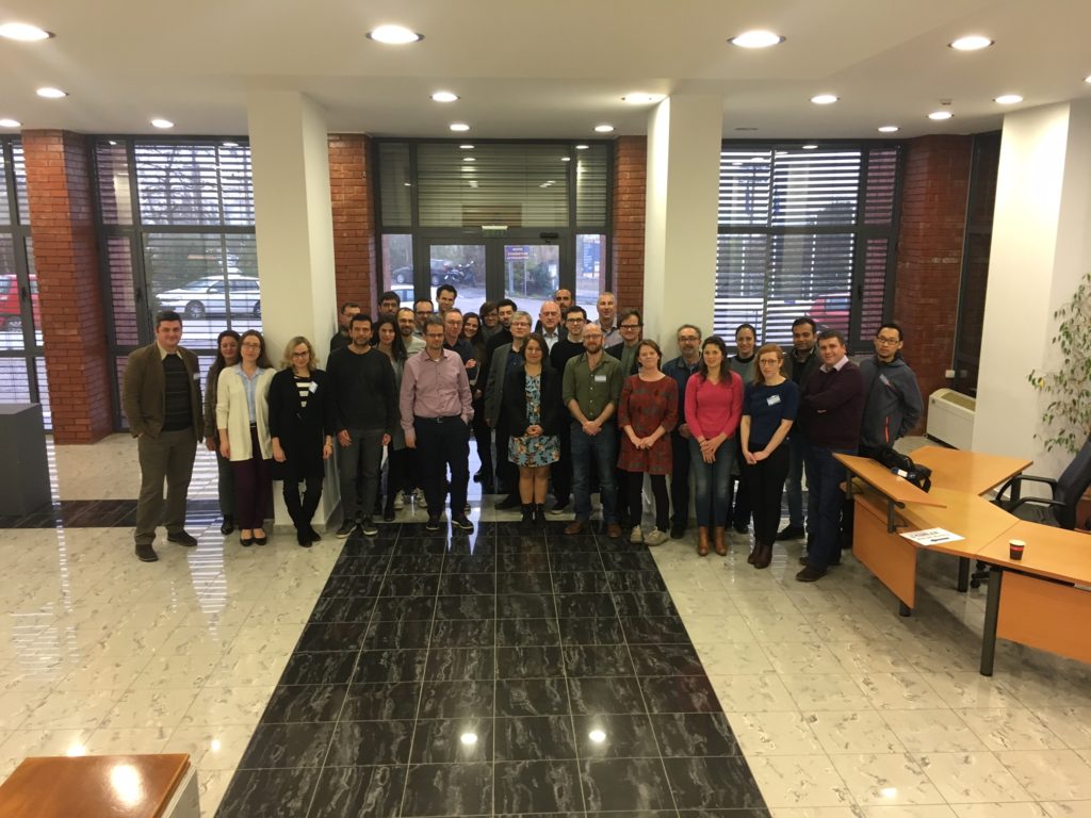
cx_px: 546
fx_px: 914
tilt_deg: -13.3
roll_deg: +0.3
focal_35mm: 29
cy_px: 409
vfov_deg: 48.2
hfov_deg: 61.7
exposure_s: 1/33
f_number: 2.2
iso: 125
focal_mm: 4.15
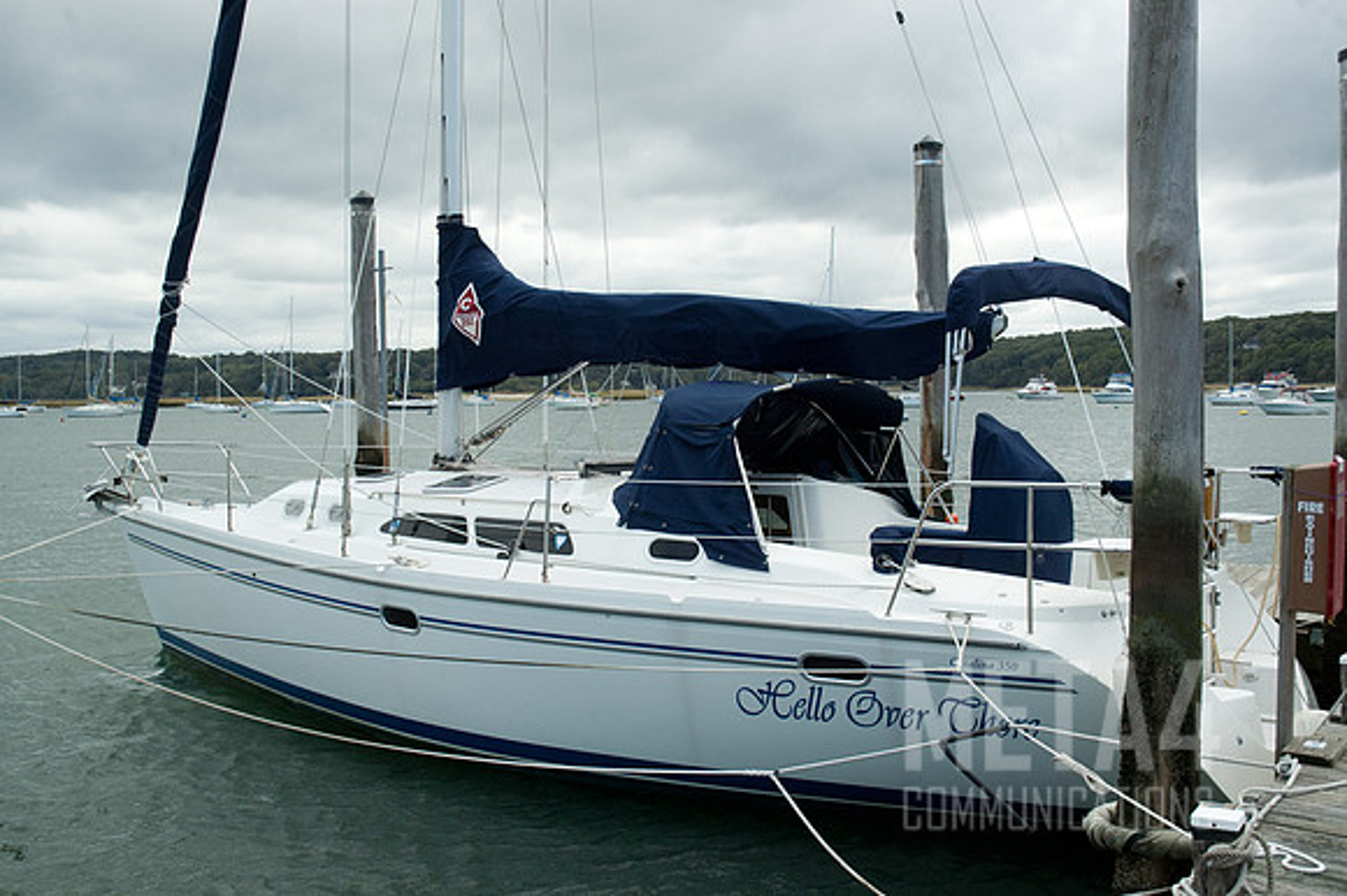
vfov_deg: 35.5
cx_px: 674
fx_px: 1402
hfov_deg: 51.3
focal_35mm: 38
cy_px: 448
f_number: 9
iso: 320
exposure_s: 1/500
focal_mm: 25
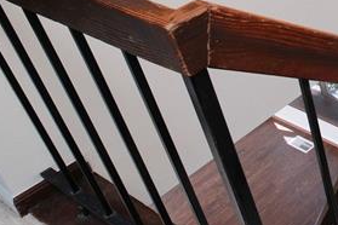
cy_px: -33
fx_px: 516
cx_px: 537
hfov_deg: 25.1
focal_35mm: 55
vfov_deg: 22.9
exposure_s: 1/250
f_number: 7.1
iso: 800
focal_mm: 10
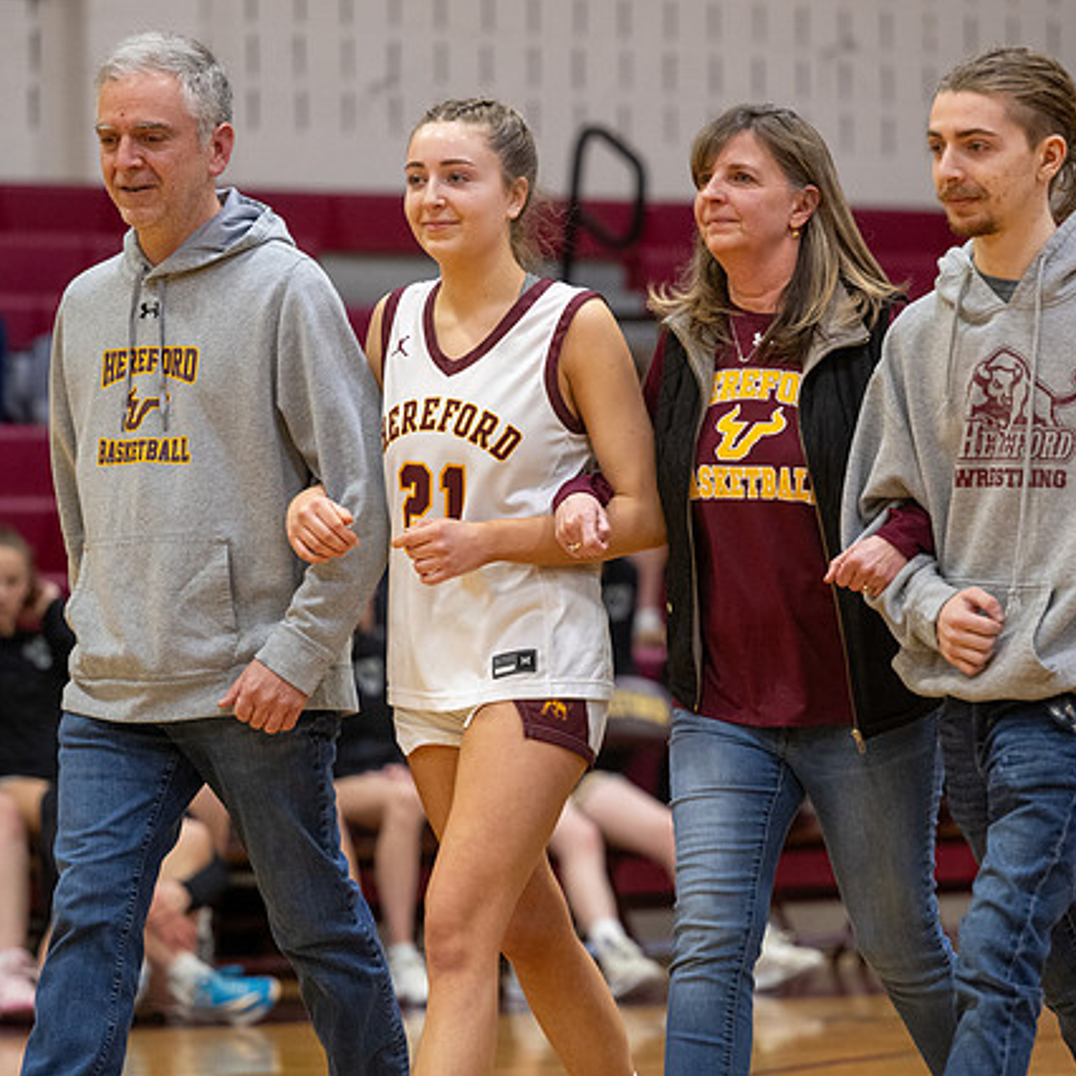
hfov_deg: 9.3
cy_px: 559
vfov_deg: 9.3
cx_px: 598
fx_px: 6611
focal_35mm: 188
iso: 1400
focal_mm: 120
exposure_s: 1/400
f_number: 2.8
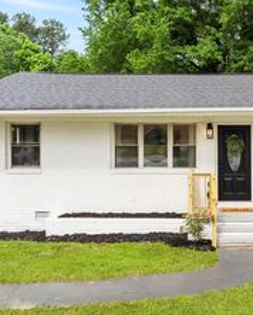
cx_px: 206
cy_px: 160
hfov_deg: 37.5
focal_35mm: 38
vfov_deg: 47.7
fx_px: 357
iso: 500
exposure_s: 1/5000
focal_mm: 18.1
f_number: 4
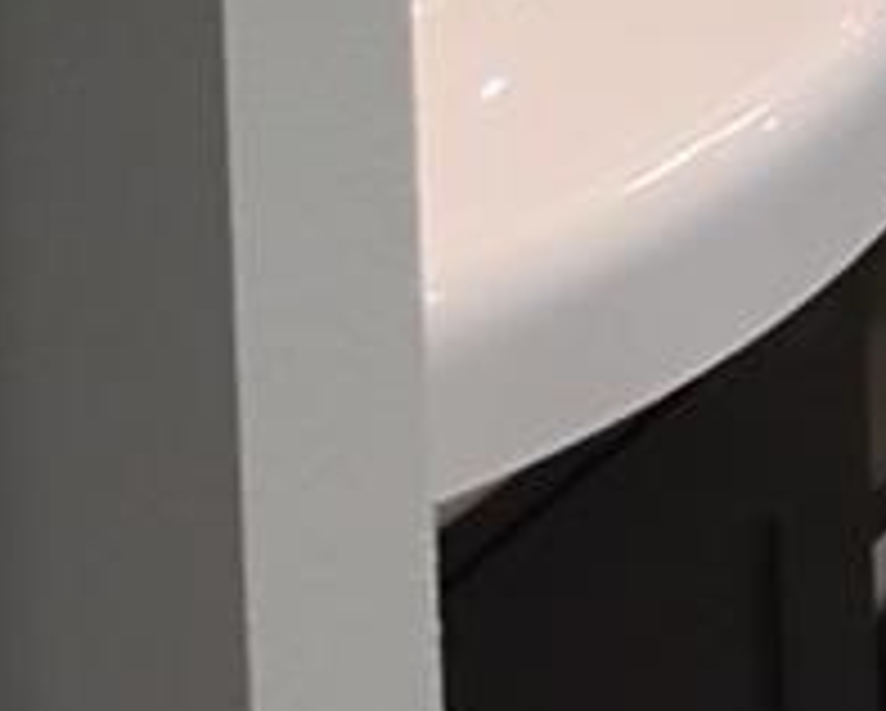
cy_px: -1490
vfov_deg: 6.6
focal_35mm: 213
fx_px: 5591
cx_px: 2577
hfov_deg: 7.9
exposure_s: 1/120
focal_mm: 4.26
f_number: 1.8
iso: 309
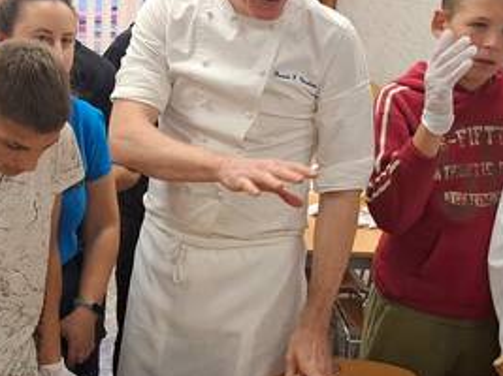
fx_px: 1002
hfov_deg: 27.8
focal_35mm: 69
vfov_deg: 21.3
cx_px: 128
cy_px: 197
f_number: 1.8
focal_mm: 5.54
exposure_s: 1/100
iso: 320
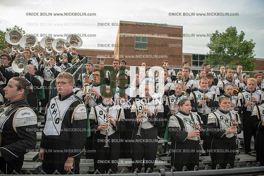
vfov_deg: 53.2
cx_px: 132
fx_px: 176
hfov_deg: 73.7
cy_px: 88
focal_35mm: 24
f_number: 3.2
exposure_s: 1/800
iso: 800
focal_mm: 24
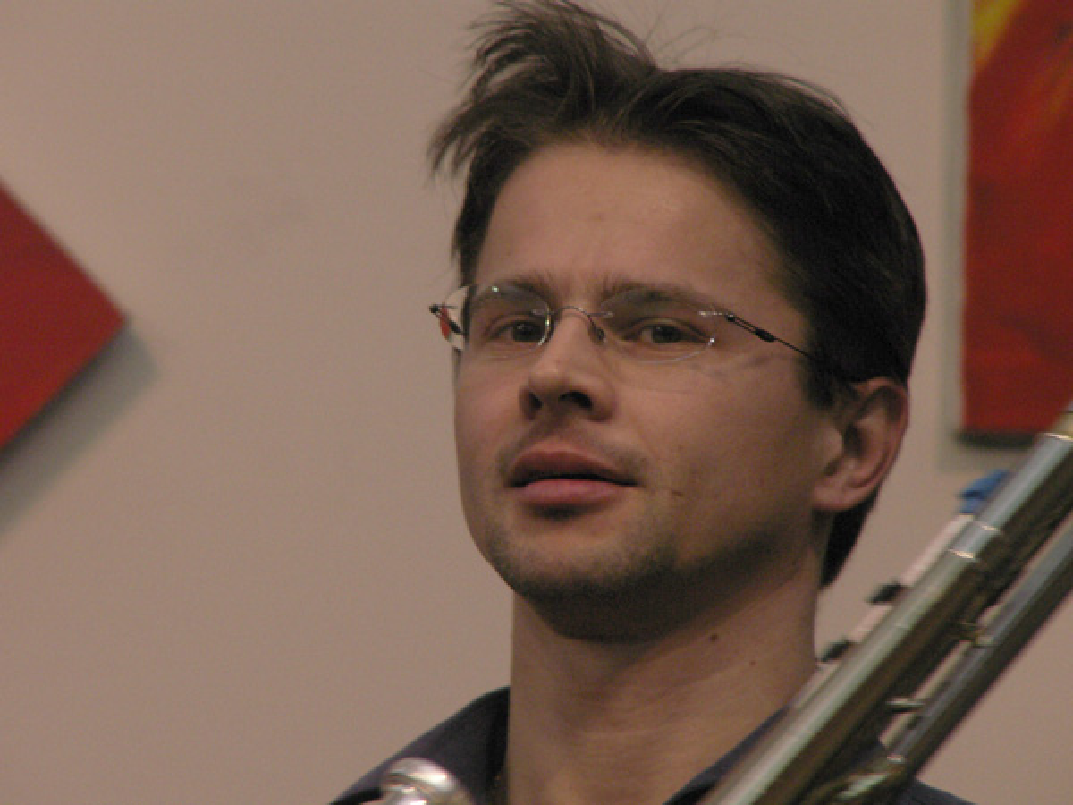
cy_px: 402
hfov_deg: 4.7
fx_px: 13019
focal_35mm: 420
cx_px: 536
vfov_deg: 3.5
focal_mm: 69.45
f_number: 4.5
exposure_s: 1/40
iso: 160
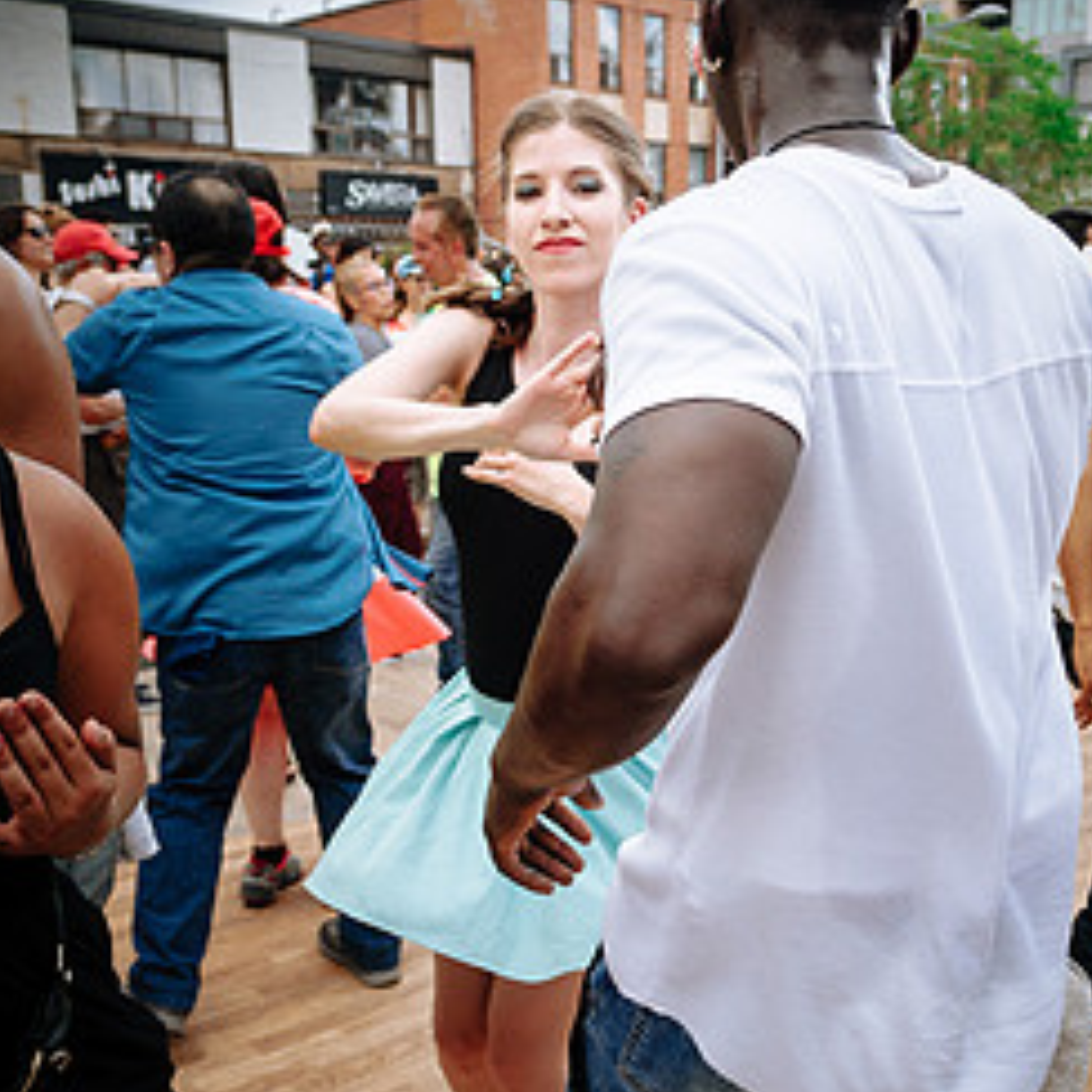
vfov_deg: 41.7
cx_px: 647
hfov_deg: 41.7
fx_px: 1428
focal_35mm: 40
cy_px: 640
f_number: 4
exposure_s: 1/1250
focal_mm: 17
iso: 100
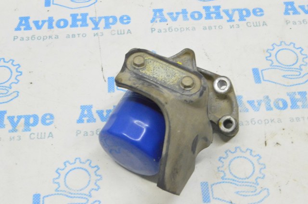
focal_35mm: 57
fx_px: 487
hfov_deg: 35.1
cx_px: 154
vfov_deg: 23.7
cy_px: 102
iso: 6400
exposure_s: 1/15
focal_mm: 38
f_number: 20
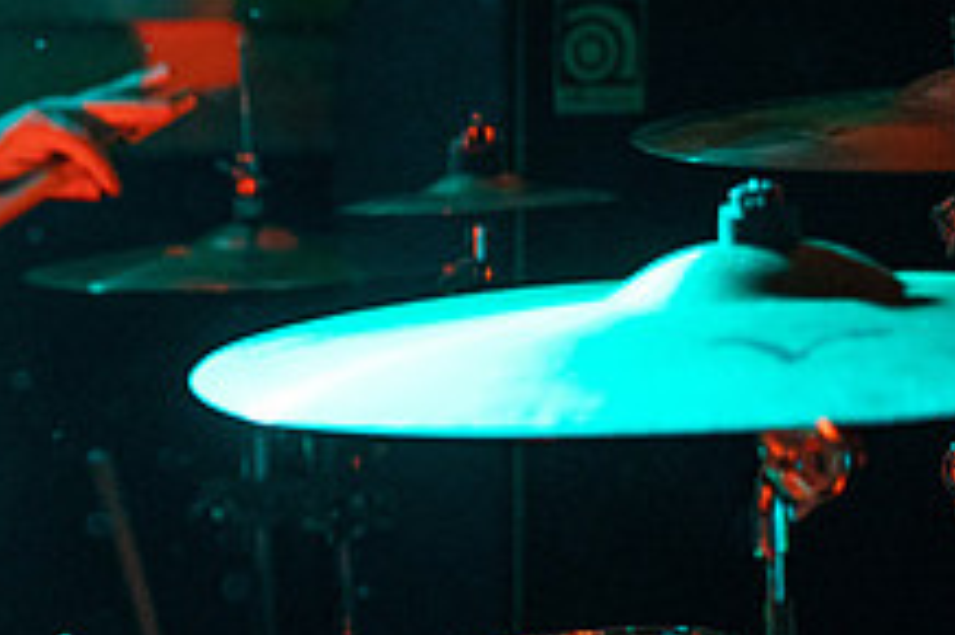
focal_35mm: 133
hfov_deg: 15.2
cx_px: 26
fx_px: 3525
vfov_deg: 10.3
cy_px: 208
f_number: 1.8
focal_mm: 50
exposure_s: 1/200
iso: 4000
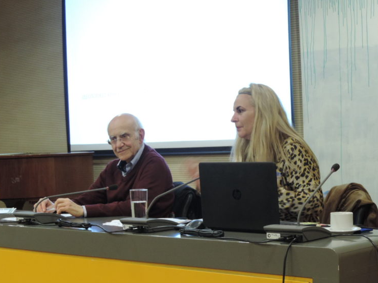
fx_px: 830
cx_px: 197
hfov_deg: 25.7
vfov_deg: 19.3
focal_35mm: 76
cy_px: 195
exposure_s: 1/15
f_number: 3.7
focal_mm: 9.8
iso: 400
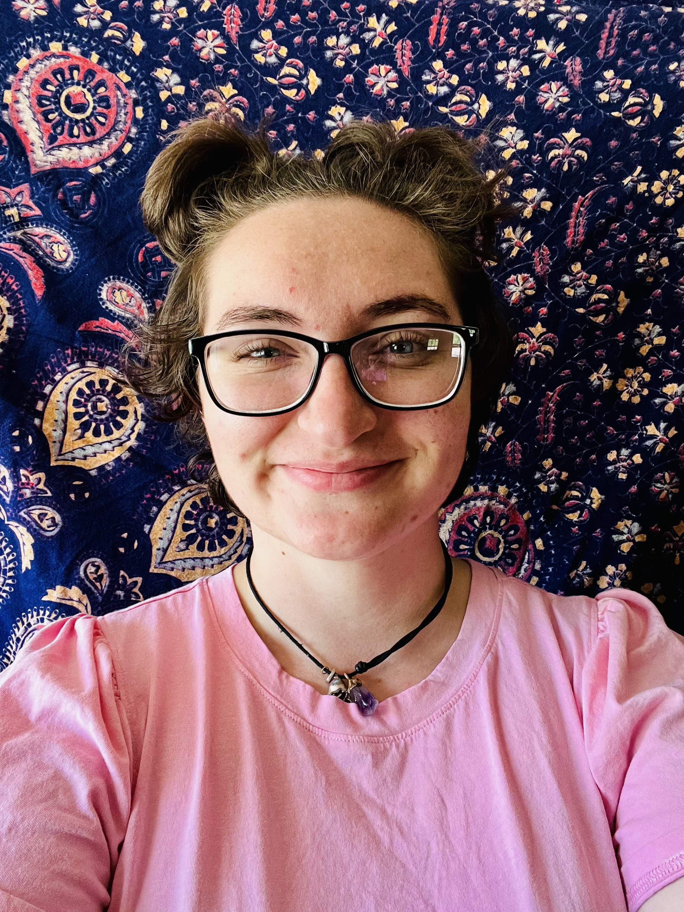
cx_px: 342
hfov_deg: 46.8
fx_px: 790
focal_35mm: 30
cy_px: 456
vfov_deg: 60.0
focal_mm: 2.71
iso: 160
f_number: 2.2
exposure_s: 1/60
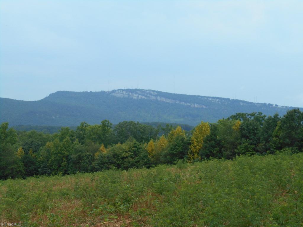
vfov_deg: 26.1
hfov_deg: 34.3
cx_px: 152
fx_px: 490
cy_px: 114
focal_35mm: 56
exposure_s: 1/640
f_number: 4.9
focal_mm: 10
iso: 80
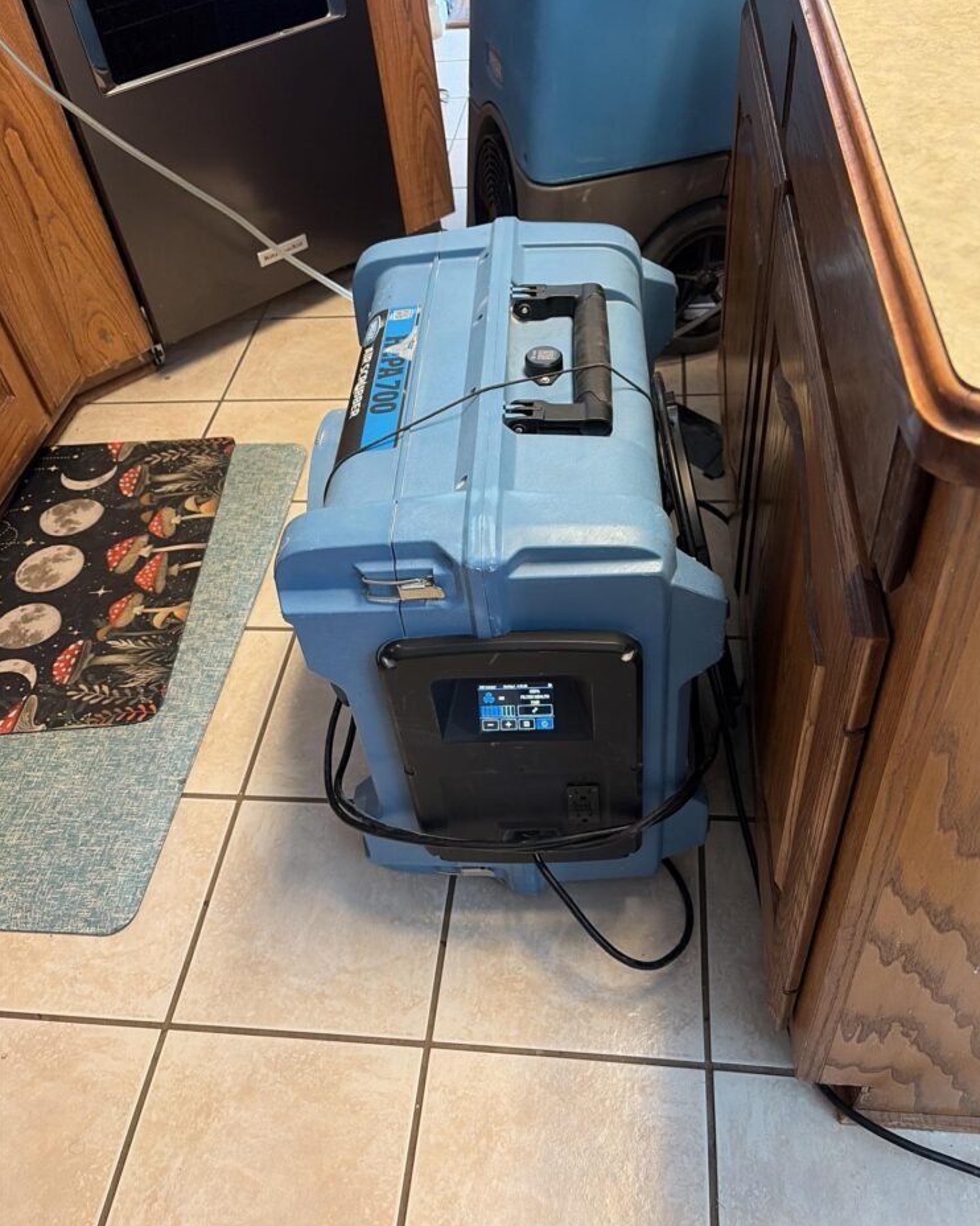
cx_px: 505
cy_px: 584
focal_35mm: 28
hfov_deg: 51.5
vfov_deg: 62.2
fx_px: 1015
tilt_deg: -46.2
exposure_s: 1/60
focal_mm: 5.96
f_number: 1.6
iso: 320
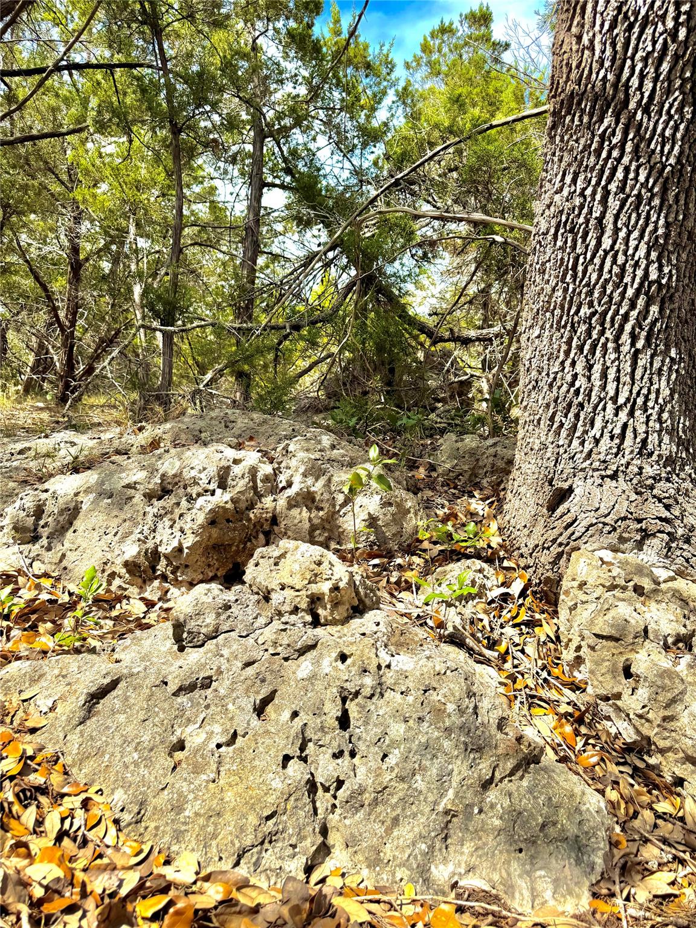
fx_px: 643
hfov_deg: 56.8
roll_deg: -1.0
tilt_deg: -1.4
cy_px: 464
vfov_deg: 71.6
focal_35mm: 24
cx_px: 348
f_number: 1.78
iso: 80
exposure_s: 1/2907
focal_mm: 6.76
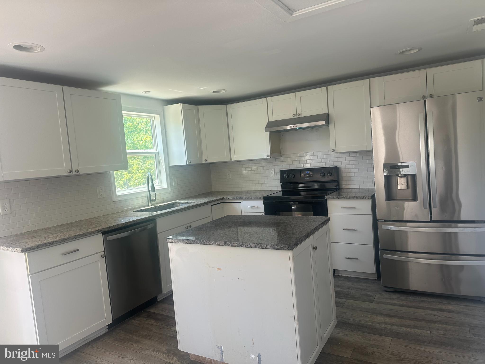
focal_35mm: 24
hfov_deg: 71.6
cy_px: 182
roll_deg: +4.5
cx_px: 242
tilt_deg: -5.0
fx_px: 336
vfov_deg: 56.8
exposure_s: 1/121
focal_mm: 6.86
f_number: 1.78
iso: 64
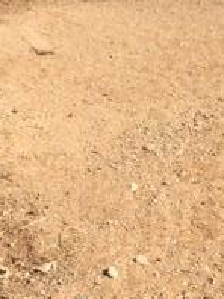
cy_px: 85
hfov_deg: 15.6
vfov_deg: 20.7
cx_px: 185
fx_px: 810
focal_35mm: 94
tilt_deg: -22.3
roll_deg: +1.4
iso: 32
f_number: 2.2
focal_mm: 4.15
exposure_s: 1/3425
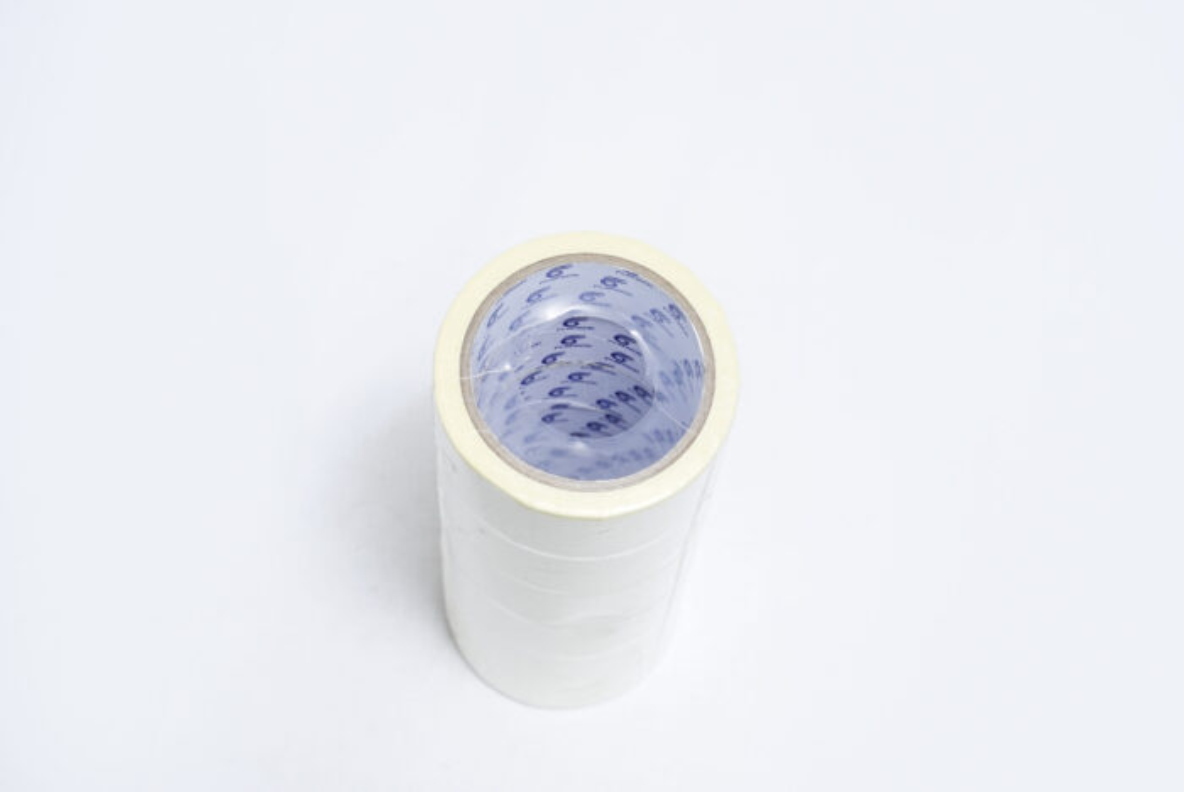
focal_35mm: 70
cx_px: 592
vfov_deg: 19.5
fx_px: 2304
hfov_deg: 28.8
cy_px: 396
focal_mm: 70
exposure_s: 1/200
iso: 3200
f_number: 9
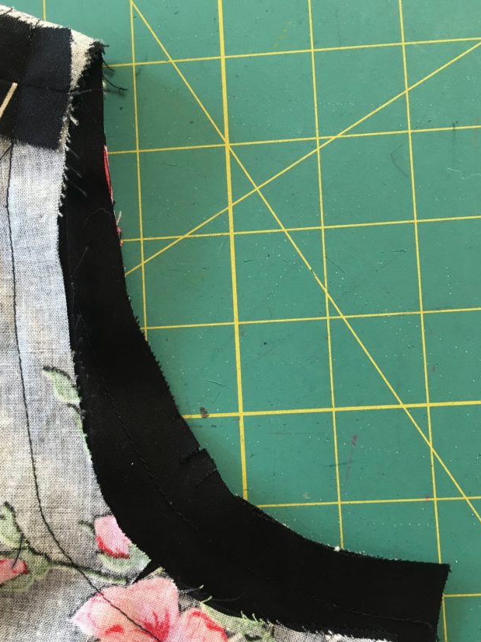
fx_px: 667
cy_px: 390
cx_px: 192
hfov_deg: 39.5
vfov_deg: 51.0
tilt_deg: -83.0
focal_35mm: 36
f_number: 2.2
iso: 64
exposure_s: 1/30
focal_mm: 4.15
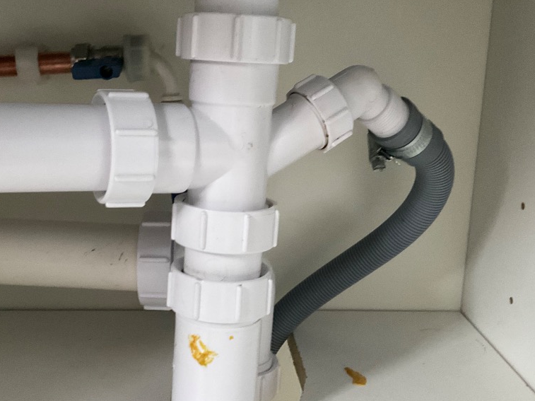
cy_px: 203
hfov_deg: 41.0
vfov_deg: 31.5
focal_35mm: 46
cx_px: 200
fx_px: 711
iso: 400
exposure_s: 1/25
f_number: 1.8
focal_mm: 3
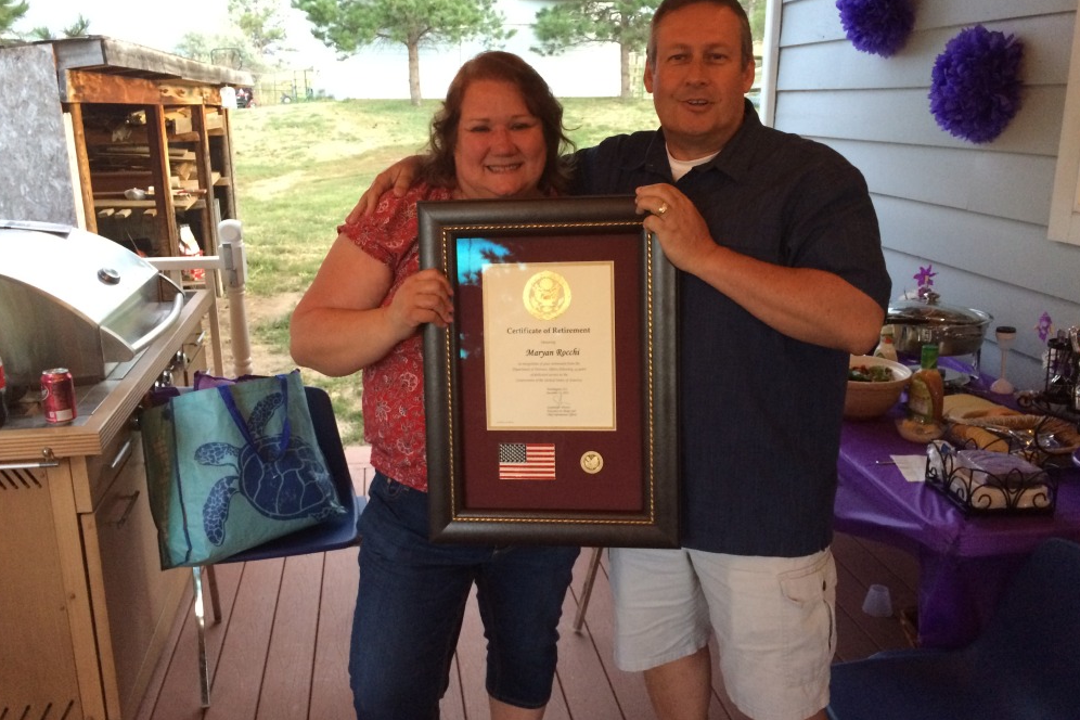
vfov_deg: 42.3
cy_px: 357
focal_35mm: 31
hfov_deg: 60.3
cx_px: 540
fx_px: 930
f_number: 2.2
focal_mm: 4.15
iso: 320
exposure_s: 1/24
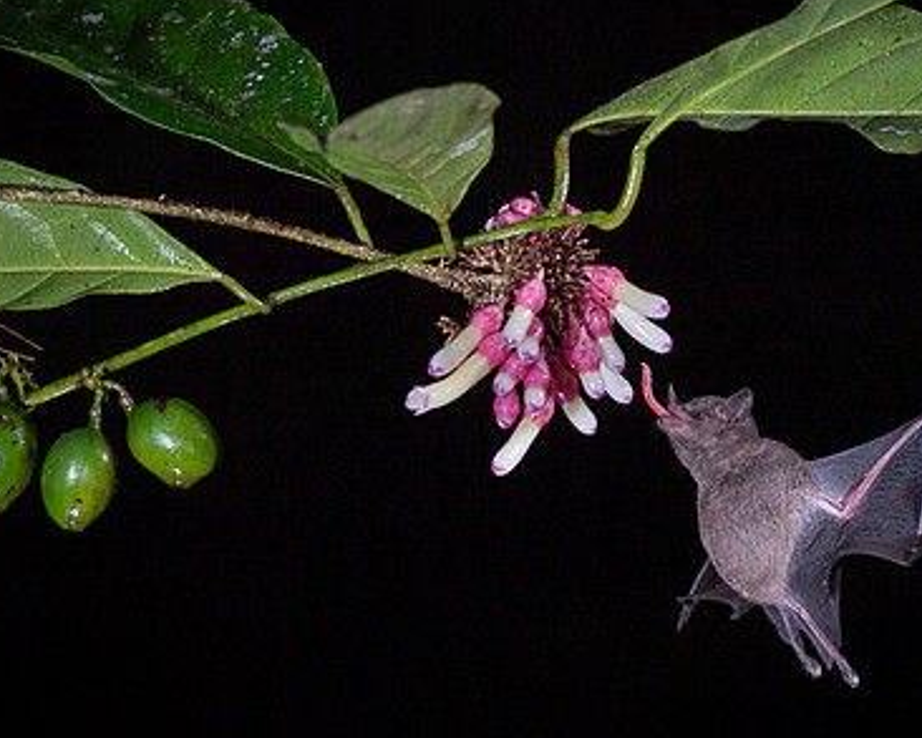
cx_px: 606
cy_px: 317
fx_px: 9772
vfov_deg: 4.3
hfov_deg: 5.4
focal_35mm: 358
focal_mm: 185
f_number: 8
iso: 500
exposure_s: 1/250
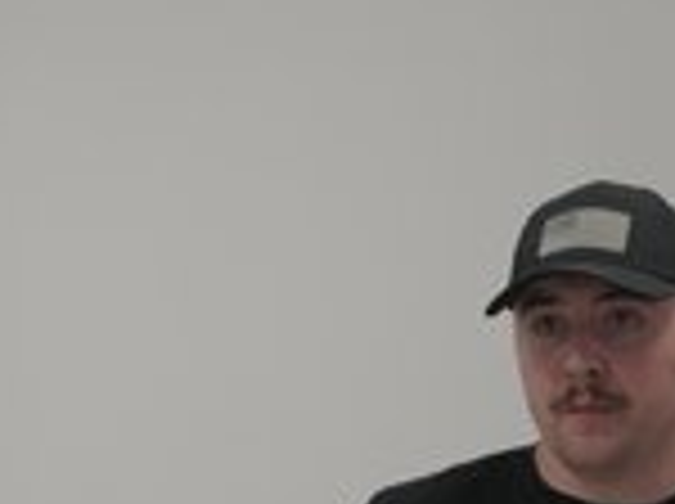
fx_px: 3504
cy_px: 506
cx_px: 657
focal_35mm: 180
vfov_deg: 8.2
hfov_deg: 10.9
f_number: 4
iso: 500
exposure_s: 1/125
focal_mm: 70
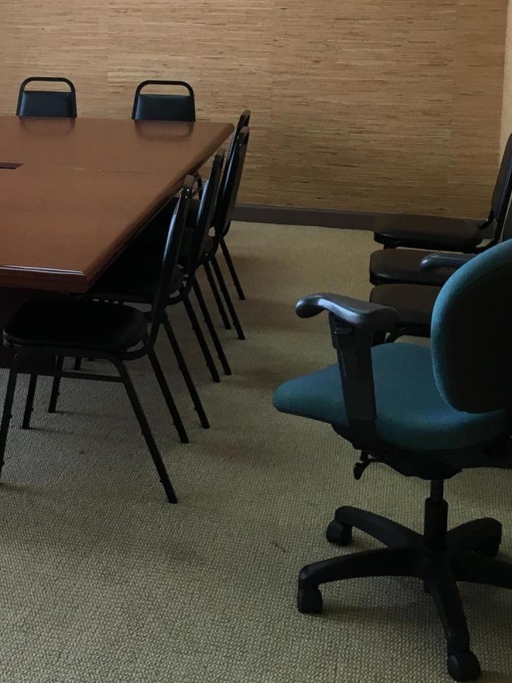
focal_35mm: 60
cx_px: 10
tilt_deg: -8.5
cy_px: 127
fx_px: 1184
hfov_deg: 23.5
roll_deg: +0.8
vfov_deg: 31.3
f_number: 2.2
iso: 32
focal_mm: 4.15
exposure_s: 1/30
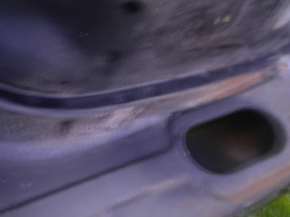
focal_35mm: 79
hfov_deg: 24.7
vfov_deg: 18.7
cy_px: 108
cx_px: 145
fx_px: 662
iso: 80
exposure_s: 1/1.3
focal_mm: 14.3
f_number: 5.1
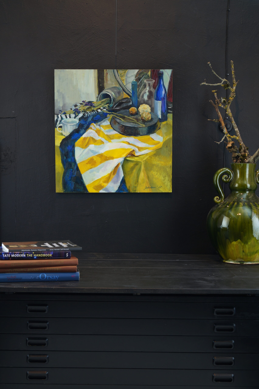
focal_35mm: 45
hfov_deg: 29.8
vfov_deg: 43.6
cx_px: 130
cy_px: 194
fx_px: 486
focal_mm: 30
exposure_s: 1/3
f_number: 8
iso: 100
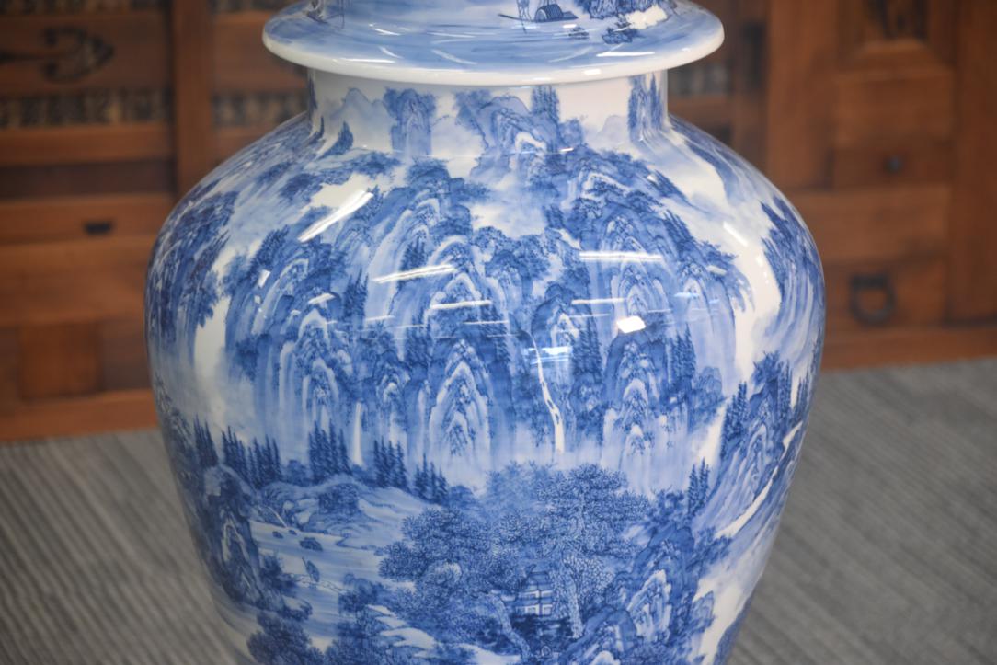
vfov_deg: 8.7
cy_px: 332
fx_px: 4362
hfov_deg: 13.0
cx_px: 498
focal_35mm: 158
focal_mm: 105
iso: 1100
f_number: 5.6
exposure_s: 1/60
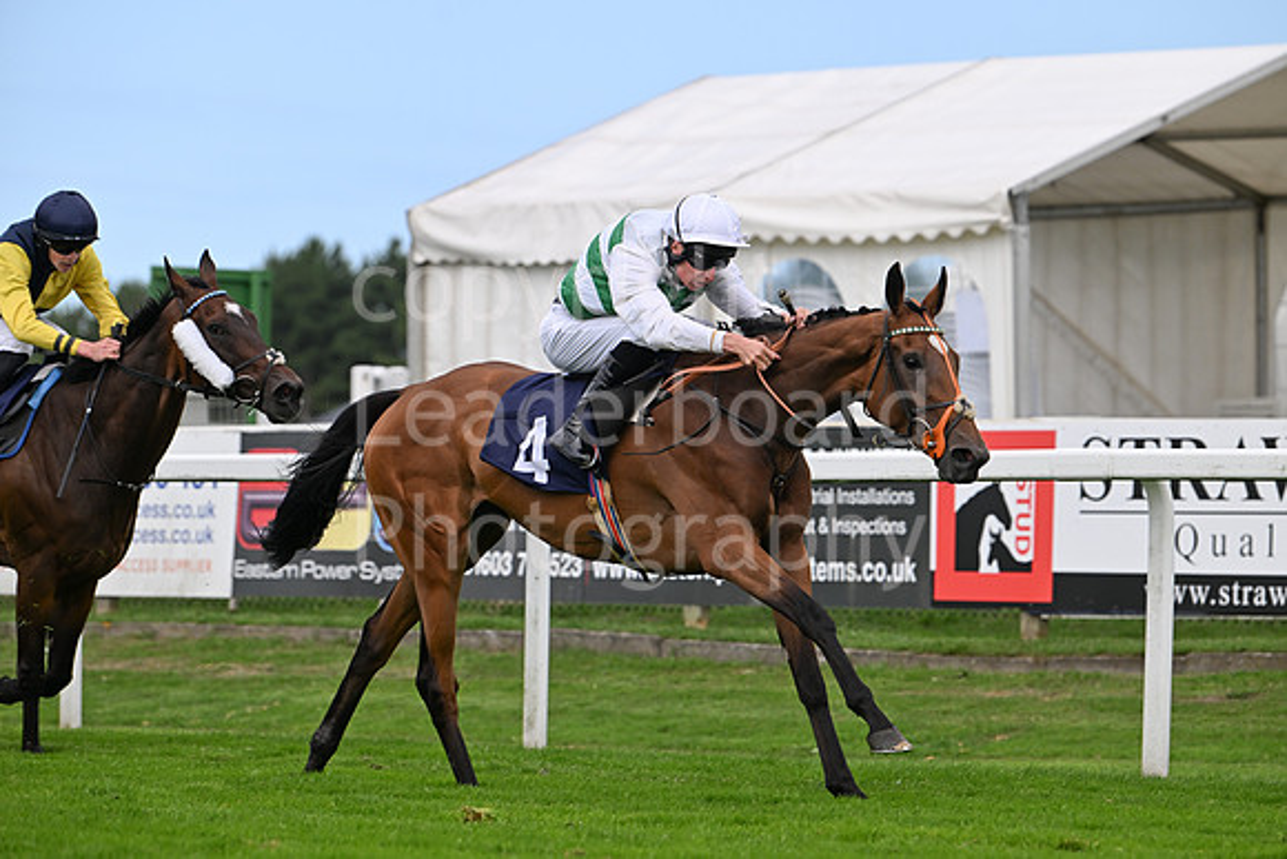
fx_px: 7151
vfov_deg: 6.9
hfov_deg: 10.3
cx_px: 644
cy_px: 430
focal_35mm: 200
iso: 500
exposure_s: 1/3200
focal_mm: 200
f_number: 5
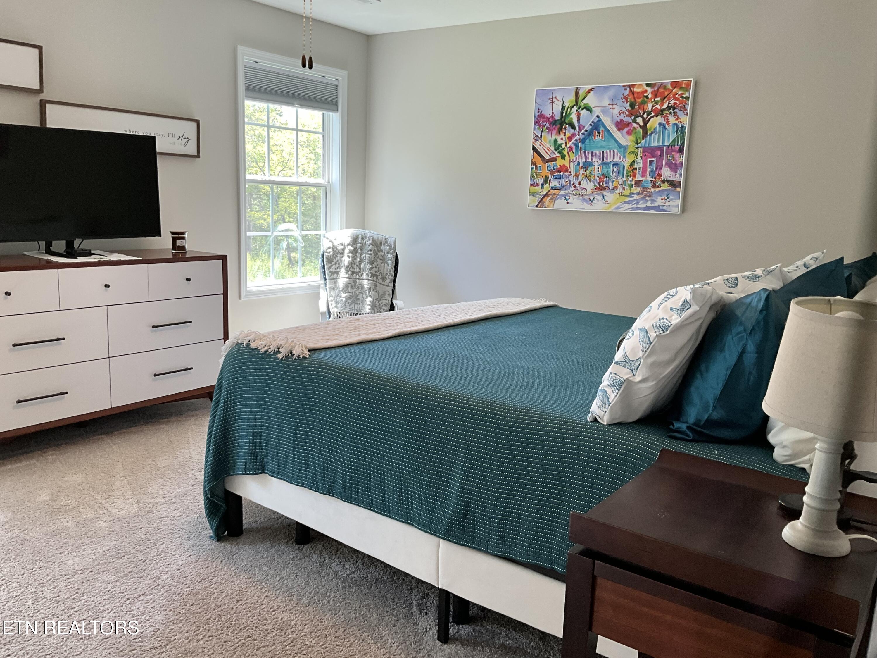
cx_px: 438
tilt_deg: -9.9
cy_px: 329
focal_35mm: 29
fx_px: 735
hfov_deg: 61.7
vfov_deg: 48.2
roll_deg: -2.2
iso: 40
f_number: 1.8
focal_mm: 3
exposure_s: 1/60
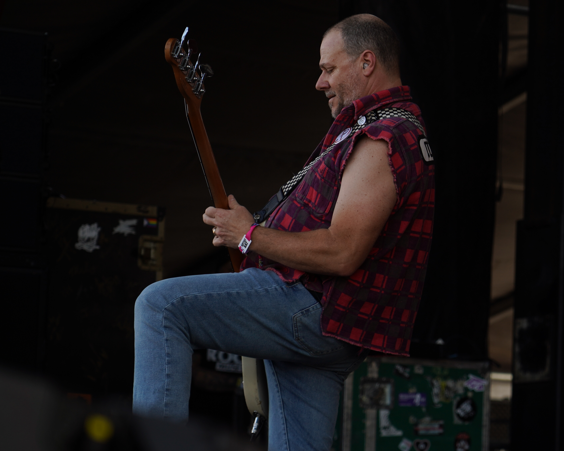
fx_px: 2921
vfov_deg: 8.8
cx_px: 472
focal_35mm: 175
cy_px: 240
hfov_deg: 11.0
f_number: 4.5
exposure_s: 1/250
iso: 100
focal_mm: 105
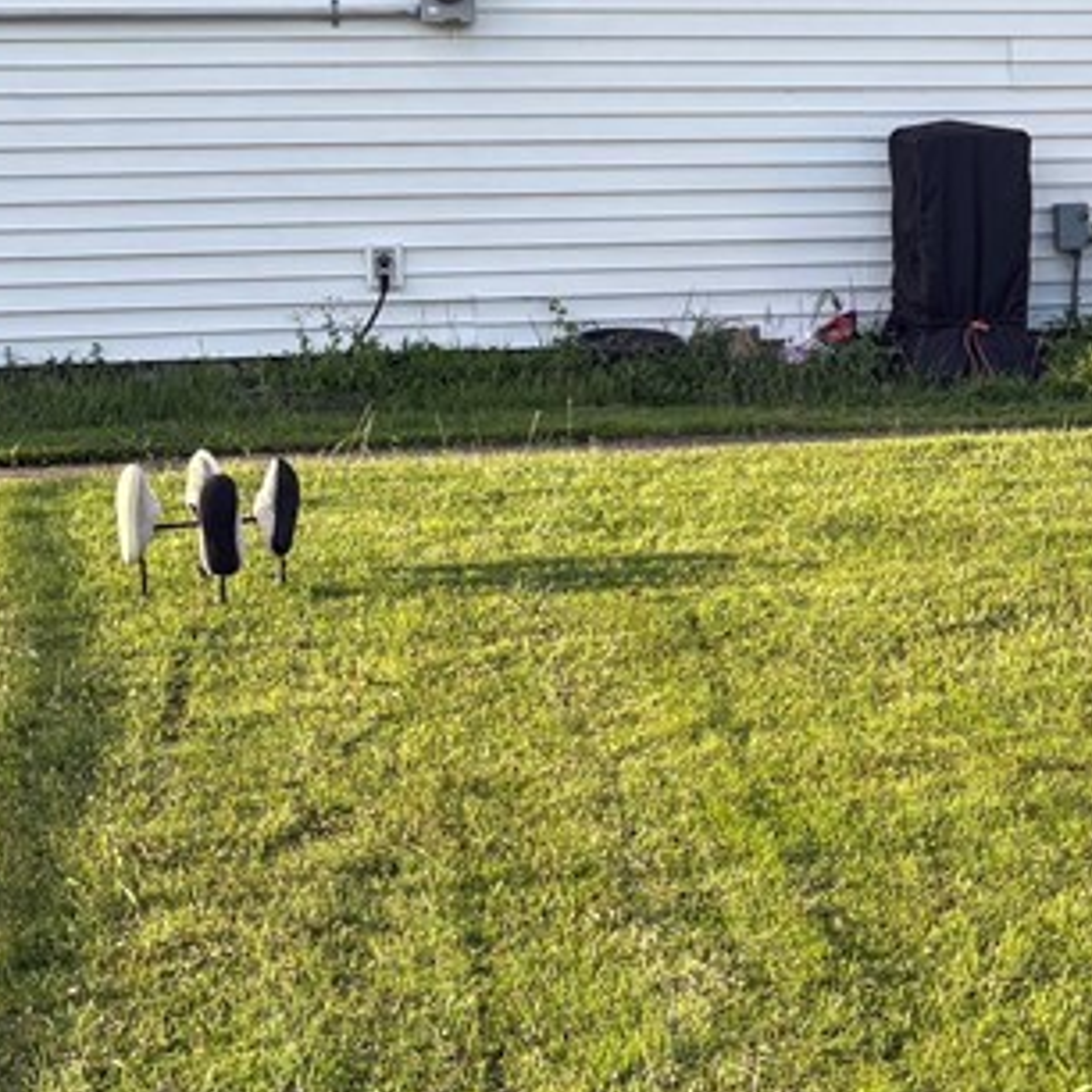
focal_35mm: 77
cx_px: 1149
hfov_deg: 21.5
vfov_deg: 22.5
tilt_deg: -9.1
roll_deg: +0.7
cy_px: 485
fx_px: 2748
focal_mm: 5.96
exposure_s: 1/716
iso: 50
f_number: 1.6
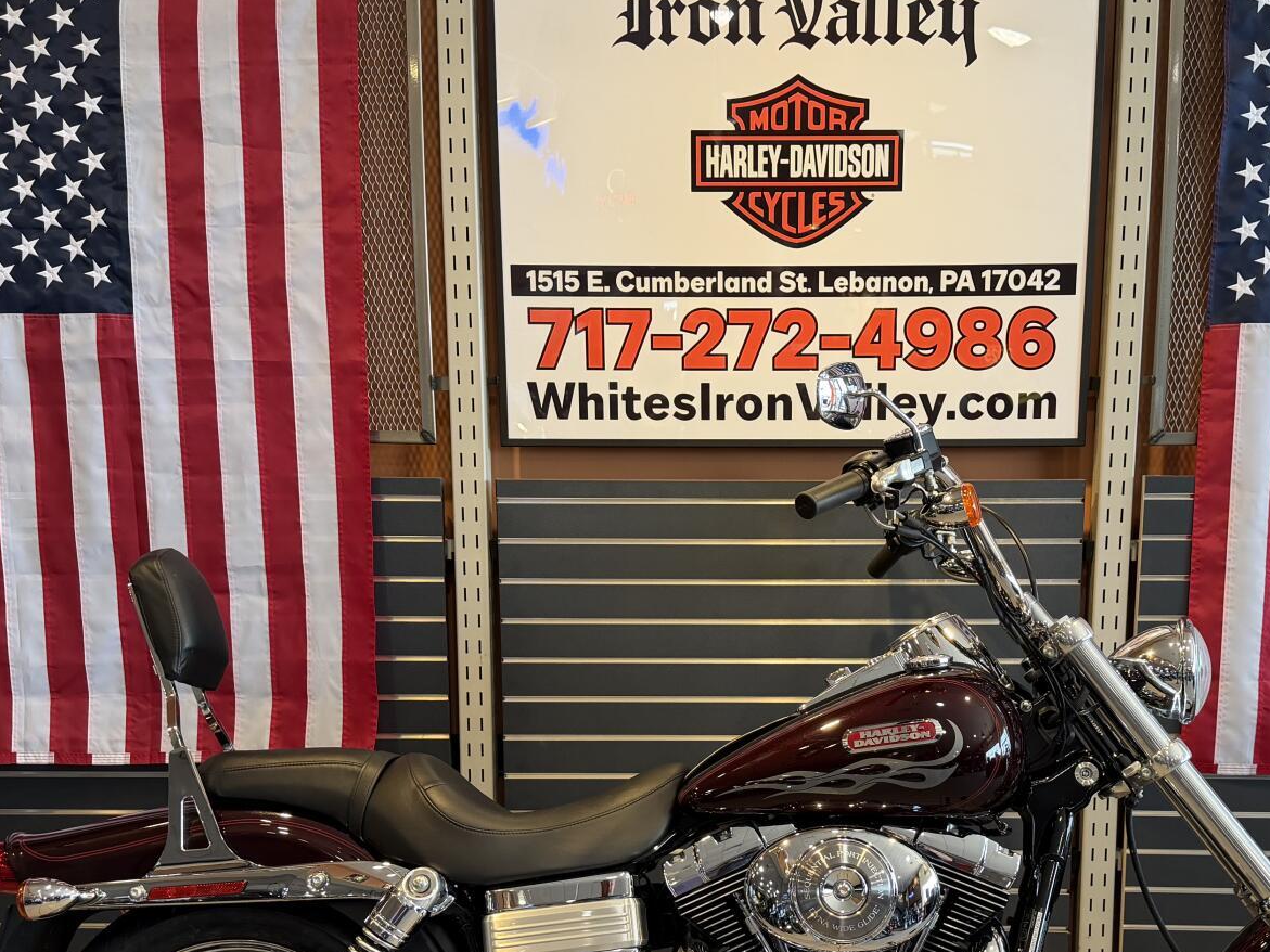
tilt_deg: -9.5
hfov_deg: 45.6
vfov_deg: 34.6
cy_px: 671
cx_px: 753
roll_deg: -0.2
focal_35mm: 41
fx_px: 1504
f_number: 1.78
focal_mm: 6.76
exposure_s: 1/120
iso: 160
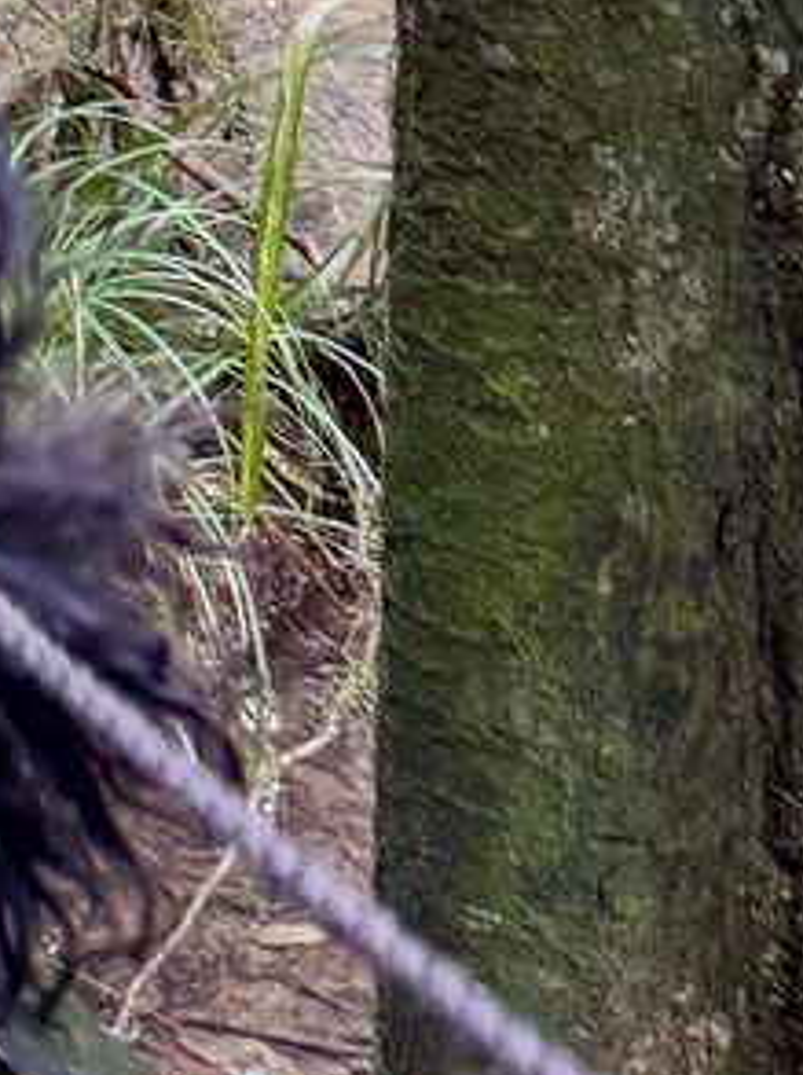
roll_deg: +3.2
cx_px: -634
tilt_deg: -9.8
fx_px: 3906
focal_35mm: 126
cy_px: -866
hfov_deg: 11.0
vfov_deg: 13.9
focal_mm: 6.76
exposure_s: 1/76
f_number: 1.78
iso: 200
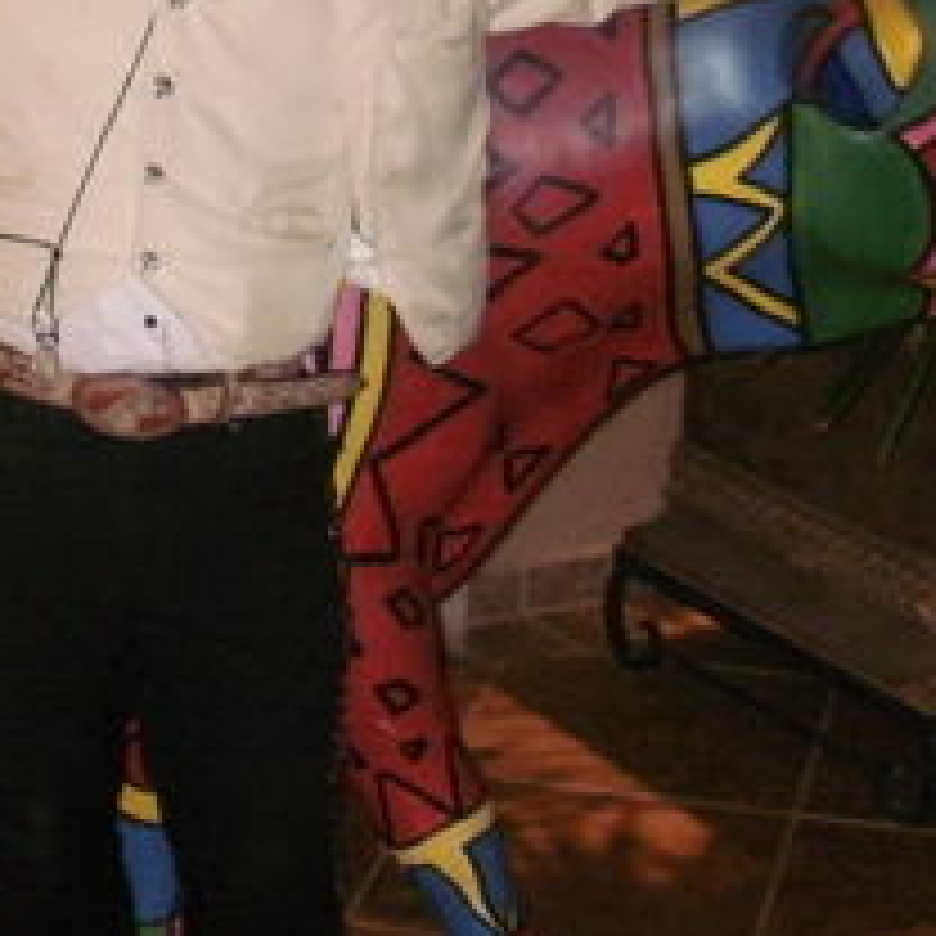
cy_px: -81
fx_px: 2998
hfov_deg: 17.6
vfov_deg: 17.2
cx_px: 180
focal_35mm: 98
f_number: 3.5
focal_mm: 6.3
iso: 200
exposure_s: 1/30
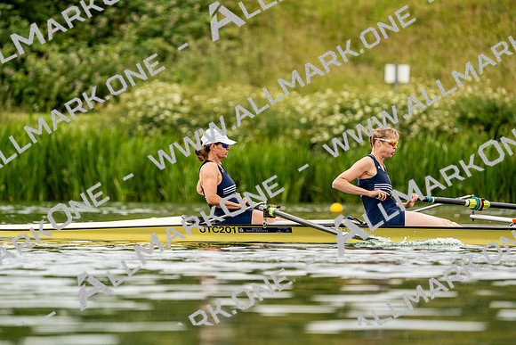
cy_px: 172
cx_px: 258
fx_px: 7426
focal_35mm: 518
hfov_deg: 4.0
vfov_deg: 2.7
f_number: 6.3
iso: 500
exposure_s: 1/2000
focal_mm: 518
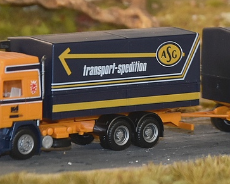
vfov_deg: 6.2
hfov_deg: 7.8
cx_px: 170
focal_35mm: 248
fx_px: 1690
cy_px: 41
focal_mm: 80
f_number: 5.3
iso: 800
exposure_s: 1/80
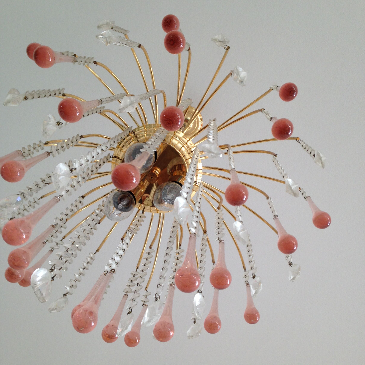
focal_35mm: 39
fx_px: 465
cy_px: 210
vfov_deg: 42.7
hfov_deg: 42.8
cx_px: 182
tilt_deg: +71.5
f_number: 2.4
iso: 50
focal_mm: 4.12
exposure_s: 1/30
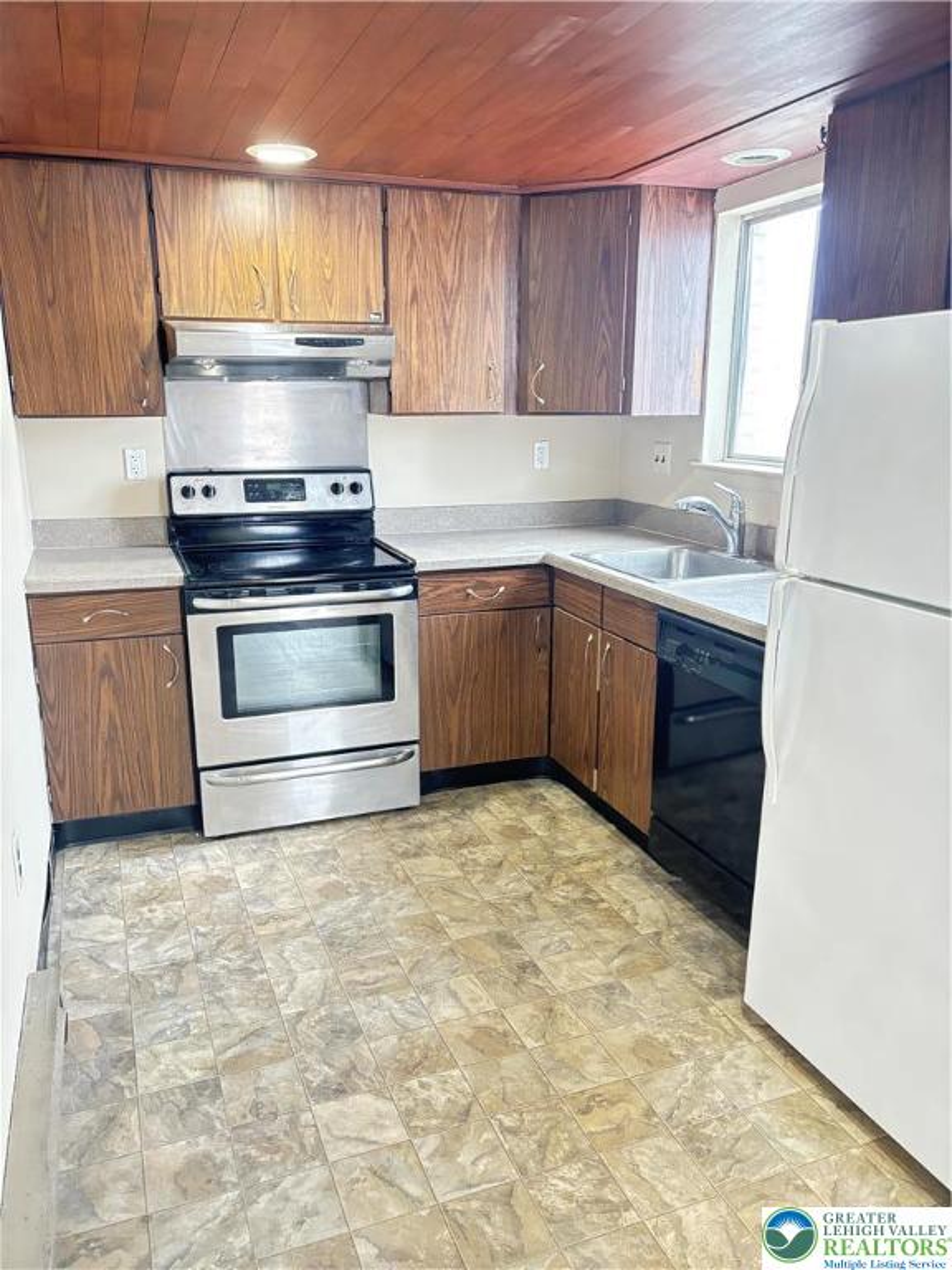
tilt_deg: -14.5
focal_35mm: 26
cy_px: 635
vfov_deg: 67.3
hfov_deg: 53.1
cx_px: 476
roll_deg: -1.0
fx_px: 953
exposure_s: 1/40
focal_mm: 5.96
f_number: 1.6
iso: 500
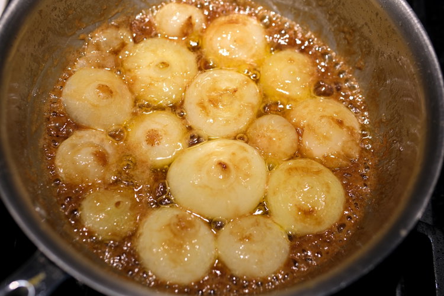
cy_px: 148
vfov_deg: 29.9
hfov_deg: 43.6
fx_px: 555
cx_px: 222
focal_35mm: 45
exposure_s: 1/45
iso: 125
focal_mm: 30
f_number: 2.8
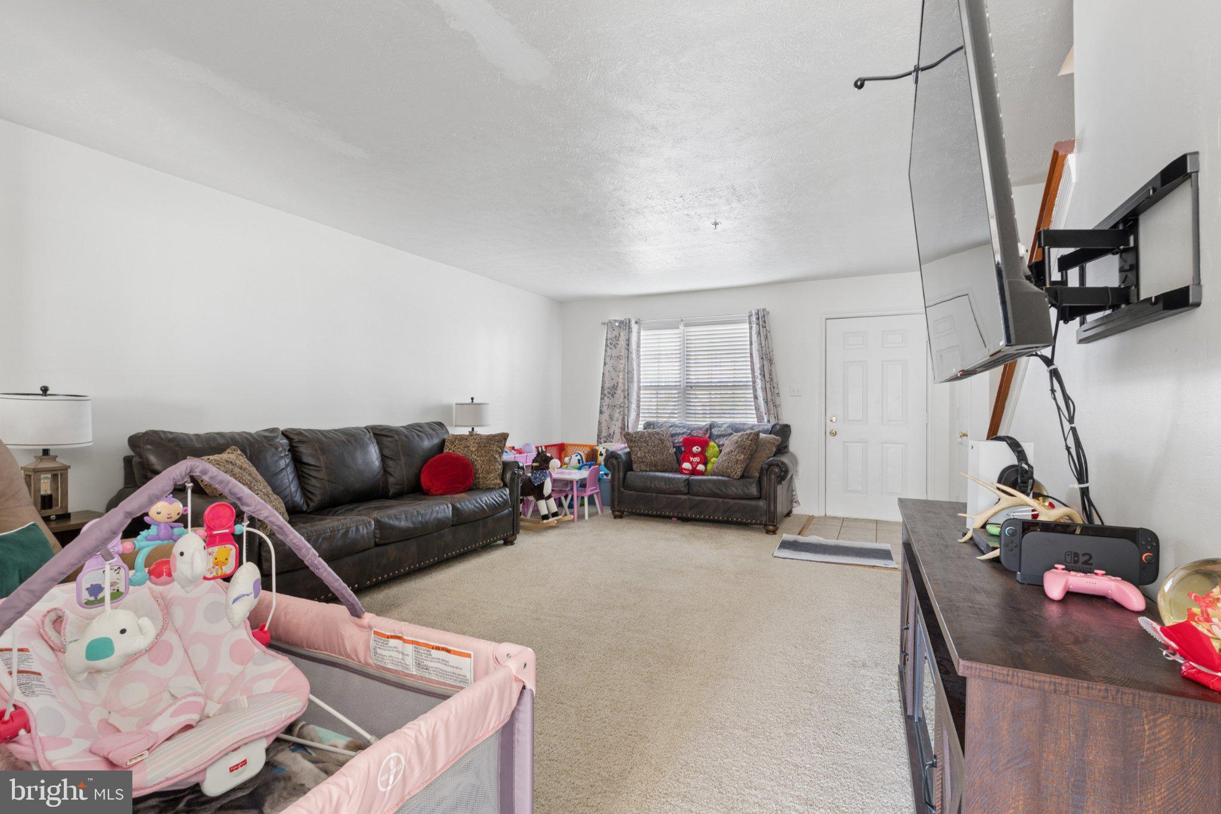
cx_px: 610
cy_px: 407
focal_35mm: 16
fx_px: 560
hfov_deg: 95.0
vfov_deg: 72.0
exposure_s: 1/1.25
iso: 100
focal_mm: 11
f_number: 8
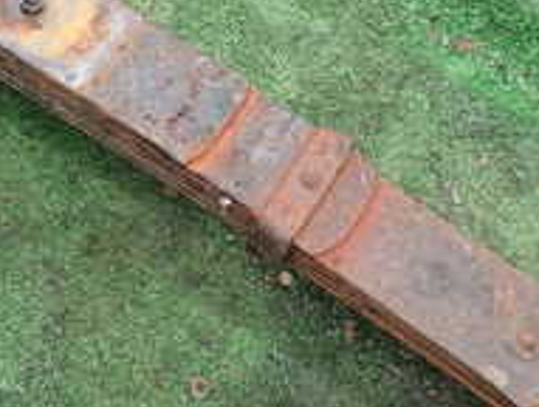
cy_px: 161
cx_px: 189
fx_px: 1466
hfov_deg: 20.8
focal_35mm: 94
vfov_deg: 15.8
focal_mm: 5.4
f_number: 3.2
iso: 100
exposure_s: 1/250
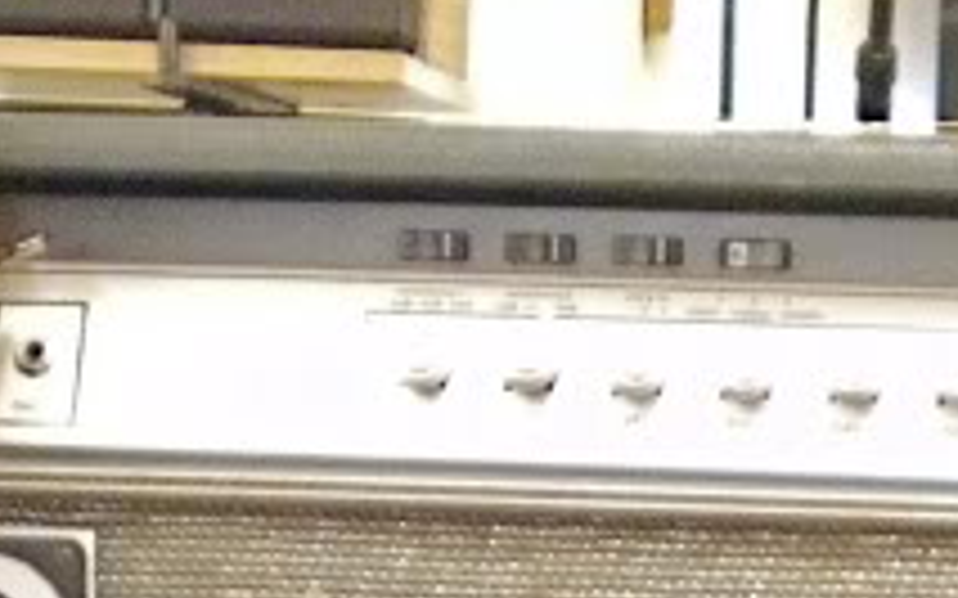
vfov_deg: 7.3
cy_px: 1664
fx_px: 4255
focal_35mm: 163
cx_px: 751
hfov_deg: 12.8
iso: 800
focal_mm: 7.4
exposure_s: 1/2.5
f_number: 3.5
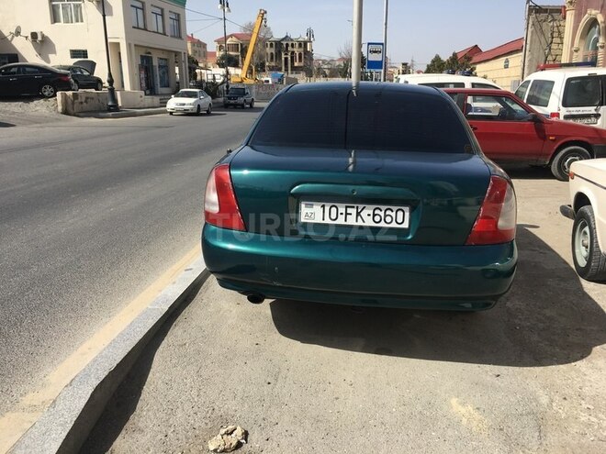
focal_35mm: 29
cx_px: 303
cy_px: 227
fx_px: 508
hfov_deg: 61.7
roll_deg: +0.5
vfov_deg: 48.2
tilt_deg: -16.3
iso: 25
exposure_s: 1/1425
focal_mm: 4.15
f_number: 2.2
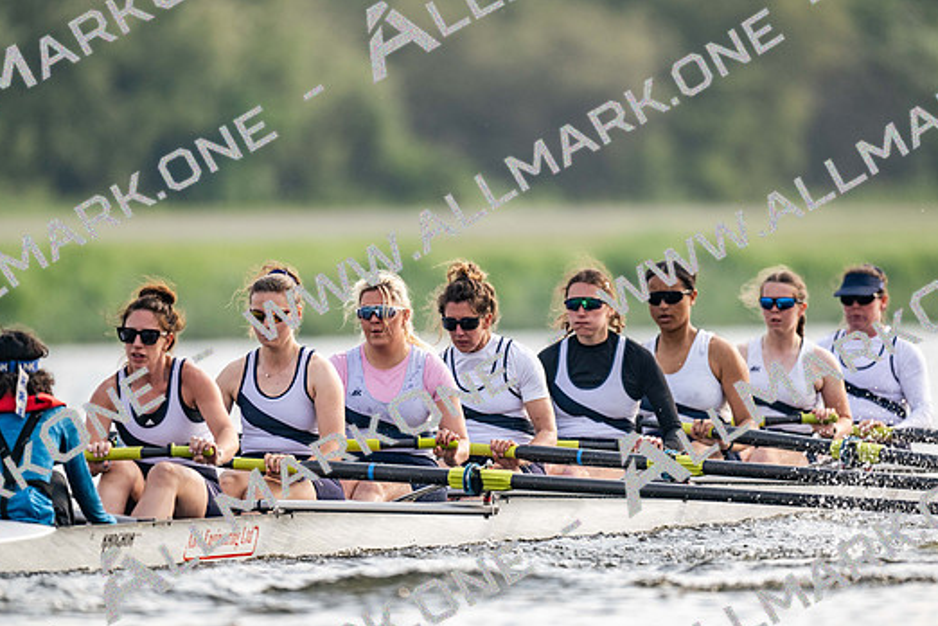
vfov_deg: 2.1
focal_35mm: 667
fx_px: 17378
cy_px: 346
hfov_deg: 3.1
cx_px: 465
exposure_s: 1/2500
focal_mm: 600
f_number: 4
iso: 450
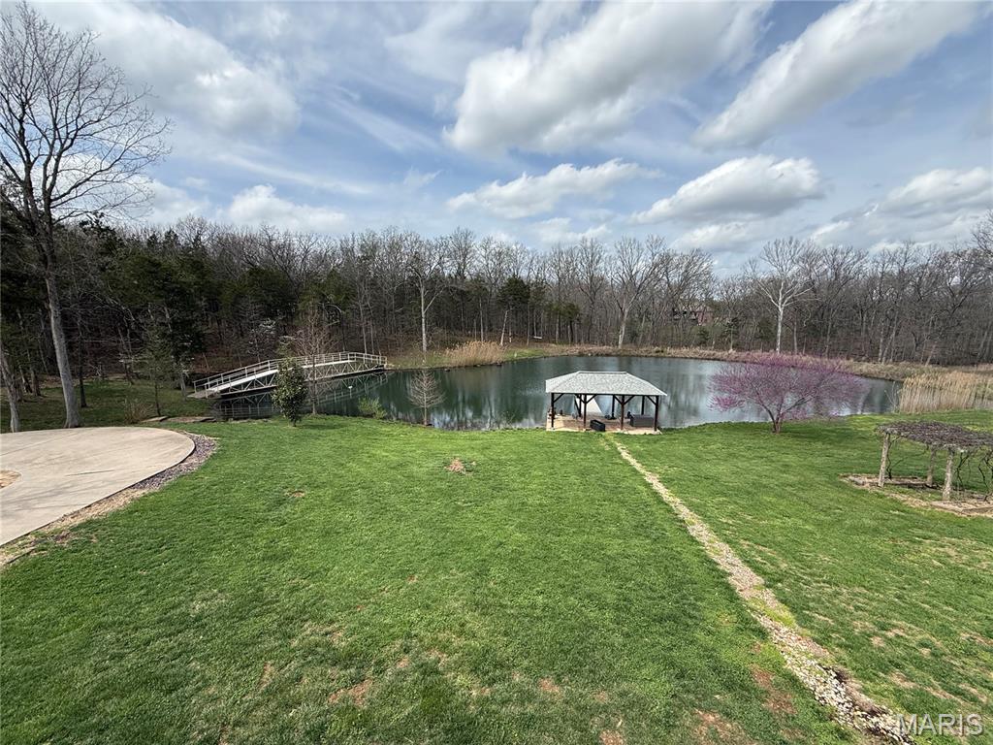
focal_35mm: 14
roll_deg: +0.2
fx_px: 402
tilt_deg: -7.1
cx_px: 496
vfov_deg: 85.7
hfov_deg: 102.1
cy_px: 372
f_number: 2.2
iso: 50
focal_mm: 2.22
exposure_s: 1/1431
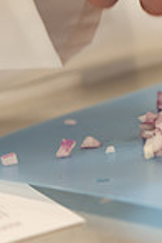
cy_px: 36
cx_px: 306
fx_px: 2936
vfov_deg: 4.7
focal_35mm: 435
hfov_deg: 3.1
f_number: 3.2
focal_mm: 110
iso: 640
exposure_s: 1/200
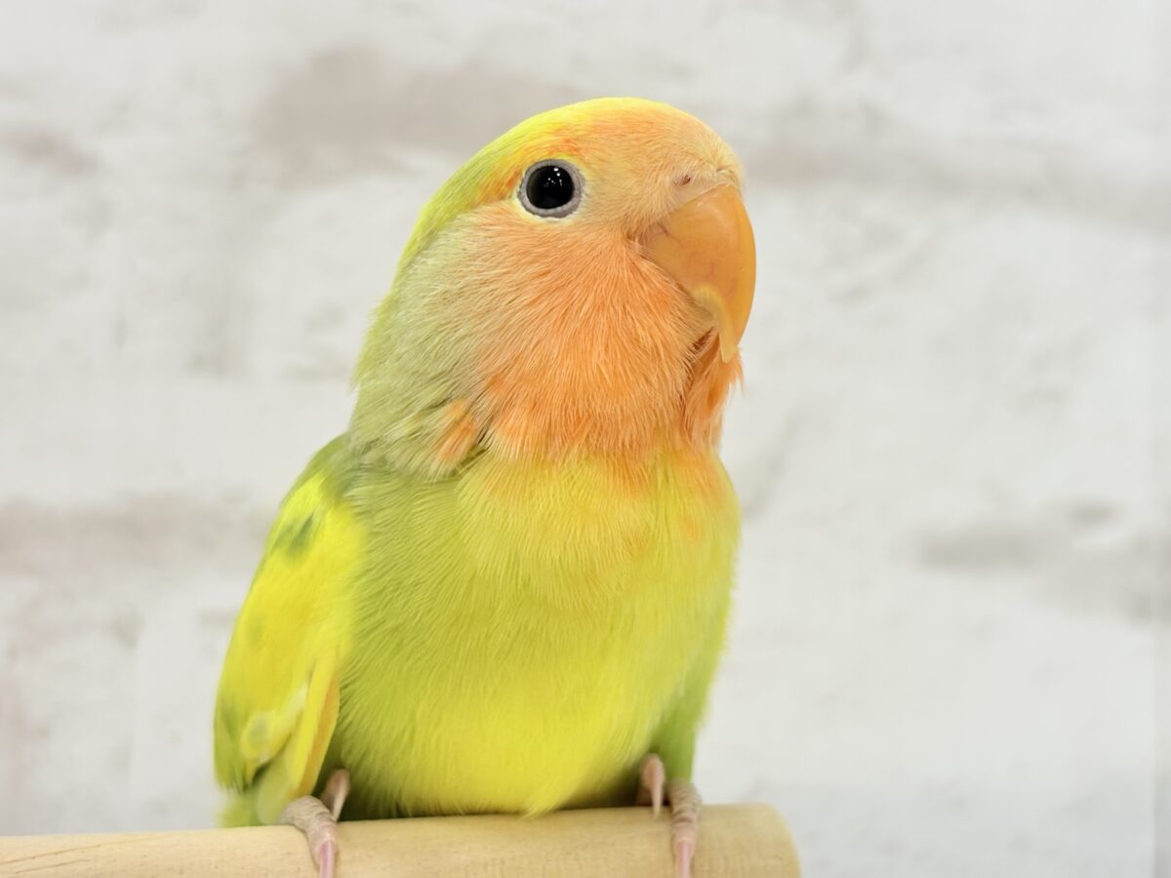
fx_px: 1759
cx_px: 586
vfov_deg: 28.0
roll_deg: -0.4
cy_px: 439
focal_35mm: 52
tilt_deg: +2.8
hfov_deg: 36.8
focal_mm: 5.96
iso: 80
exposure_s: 1/100
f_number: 1.6
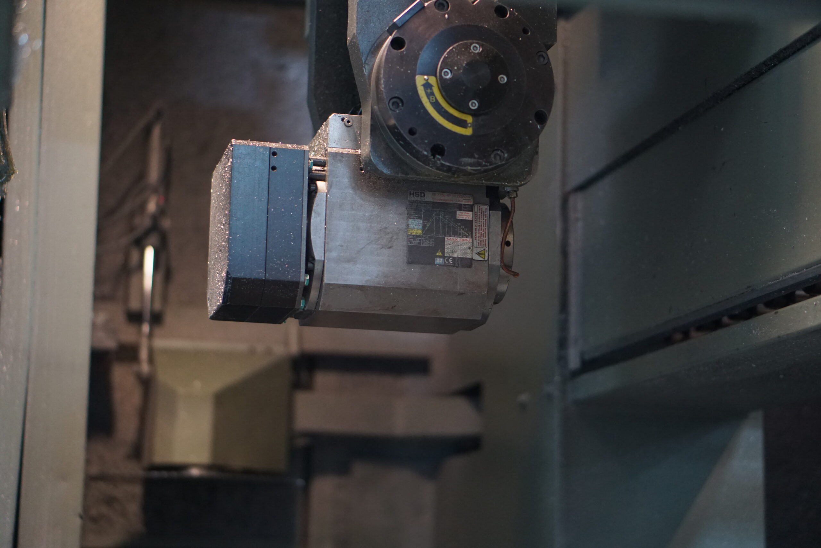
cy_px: 274
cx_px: 410
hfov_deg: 27.0
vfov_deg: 18.2
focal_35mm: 75
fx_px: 1710
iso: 1250
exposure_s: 1/100
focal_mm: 50
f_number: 1.8
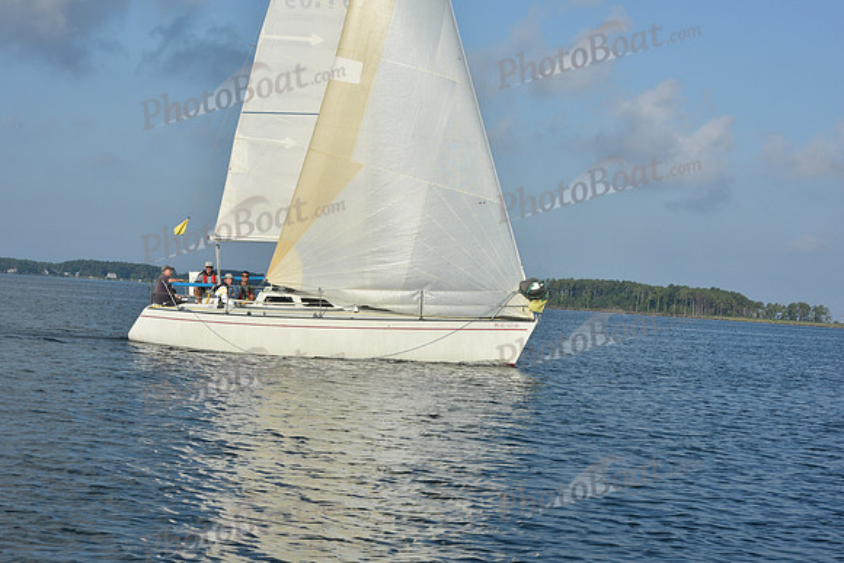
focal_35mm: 70
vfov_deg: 19.5
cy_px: 282
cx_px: 422
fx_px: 1641
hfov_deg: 28.8
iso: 320
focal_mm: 70
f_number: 11
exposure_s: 1/800
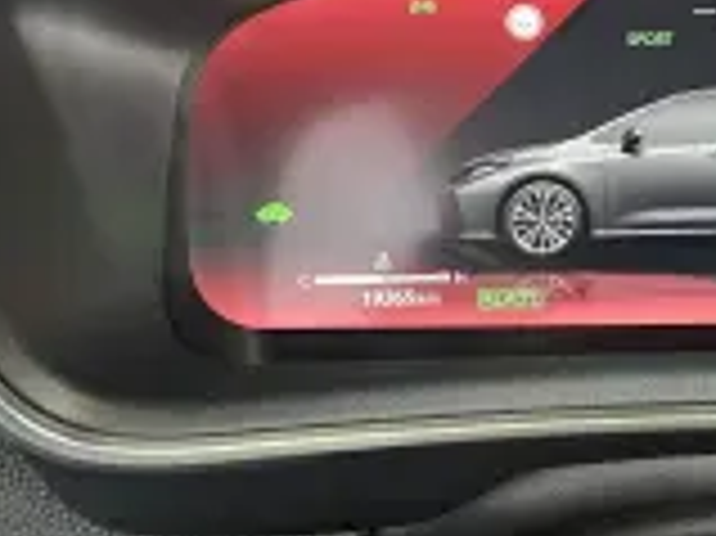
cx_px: 657
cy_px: 189
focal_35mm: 52
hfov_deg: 34.6
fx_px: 1075
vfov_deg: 27.9
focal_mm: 6.3
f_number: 1.7
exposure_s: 1/50
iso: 500
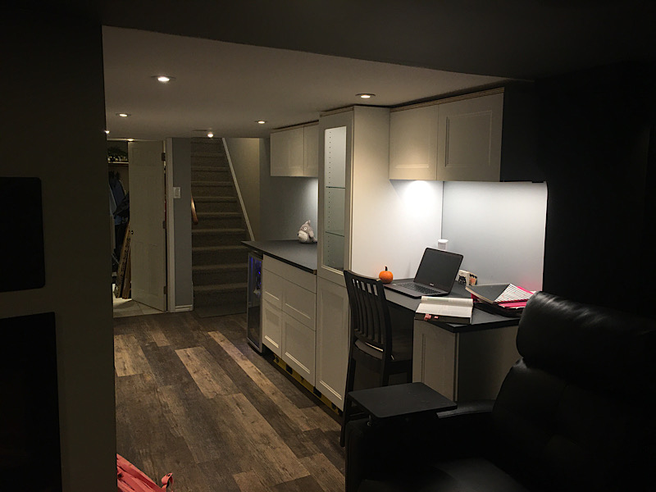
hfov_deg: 61.7
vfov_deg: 48.2
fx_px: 550
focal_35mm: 29
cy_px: 246
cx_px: 328
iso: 25
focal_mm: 4.15
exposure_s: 1/30
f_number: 2.2
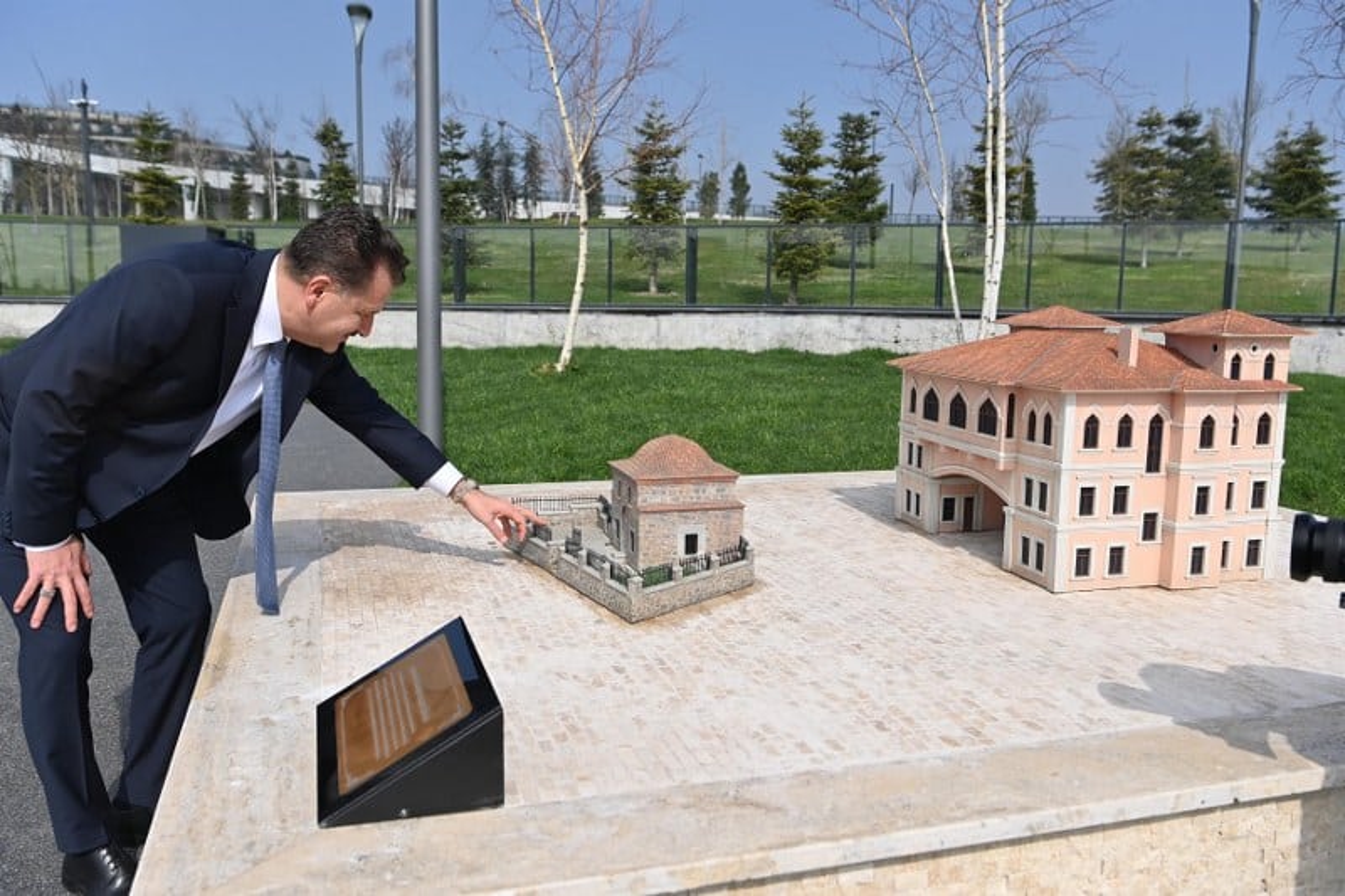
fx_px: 1158
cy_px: 448
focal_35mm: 31
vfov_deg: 42.3
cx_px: 672
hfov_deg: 60.3
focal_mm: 31
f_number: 5.6
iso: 250
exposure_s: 1/2500
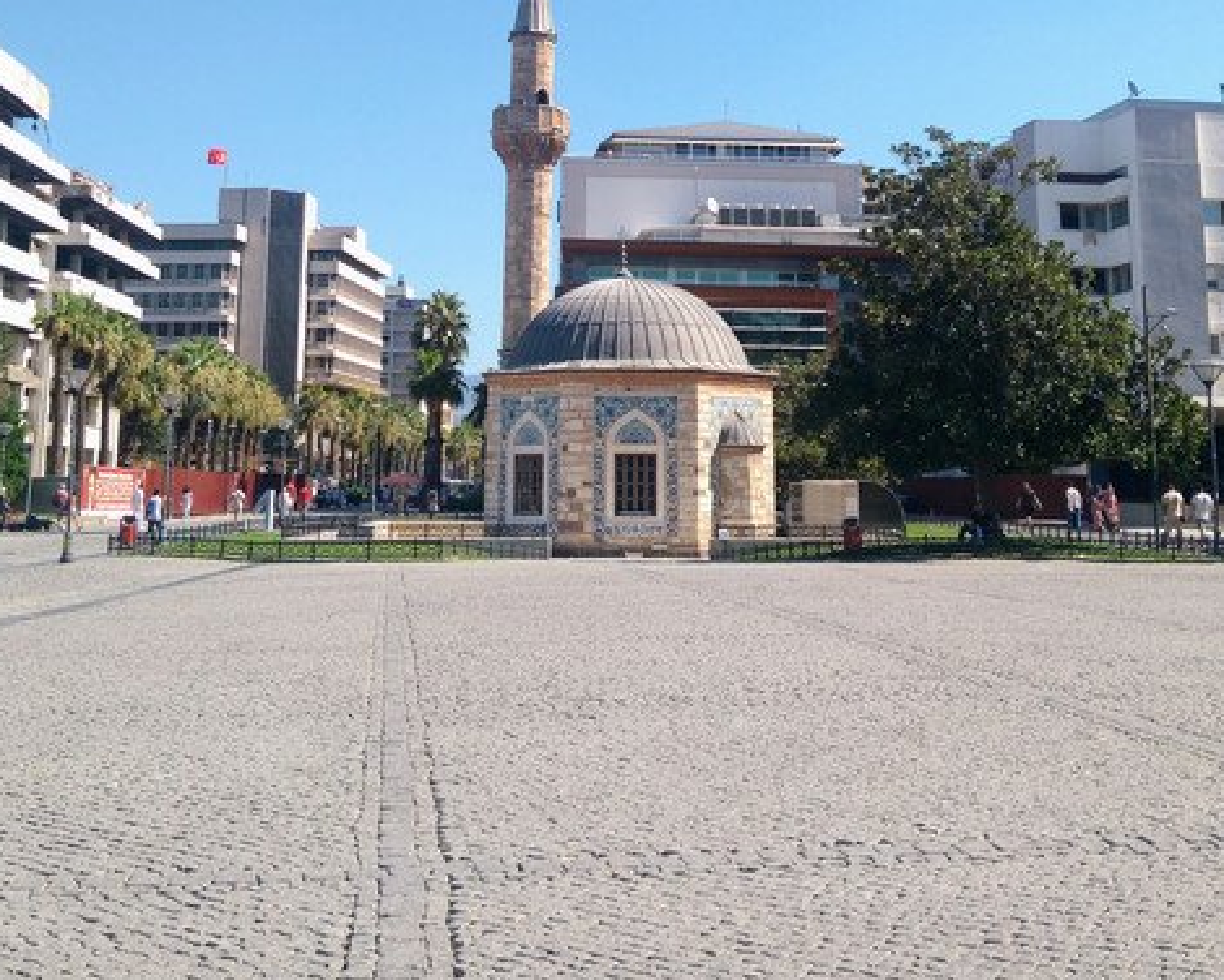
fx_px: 1014
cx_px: 616
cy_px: 167
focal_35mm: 28
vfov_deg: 48.0
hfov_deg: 62.2
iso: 100
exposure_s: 1/861
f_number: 2
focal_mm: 3.59
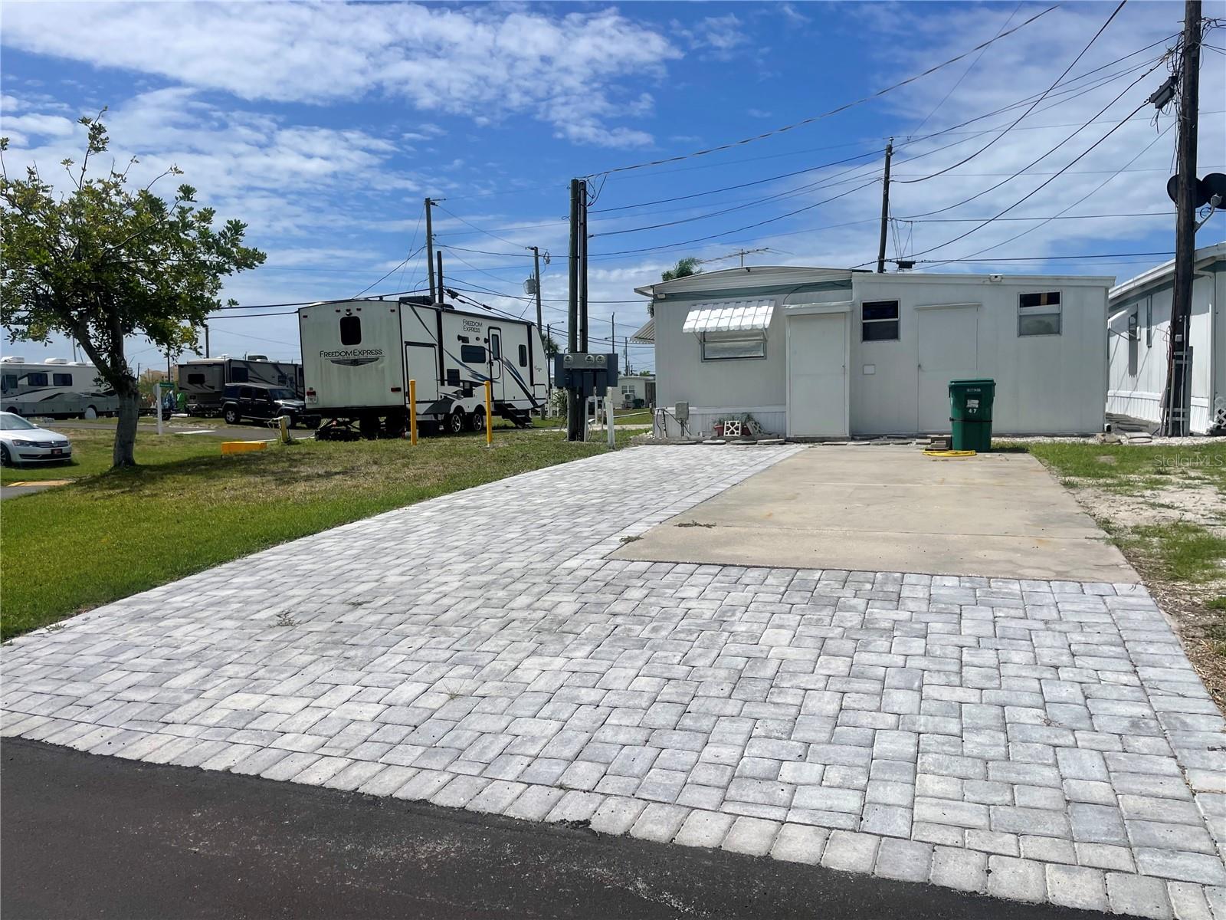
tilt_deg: -3.7
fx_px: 921
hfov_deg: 67.3
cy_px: 460
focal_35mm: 26
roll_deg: +1.4
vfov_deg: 53.1
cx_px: 613
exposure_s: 1/9091
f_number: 1.6
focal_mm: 4.2
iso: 32
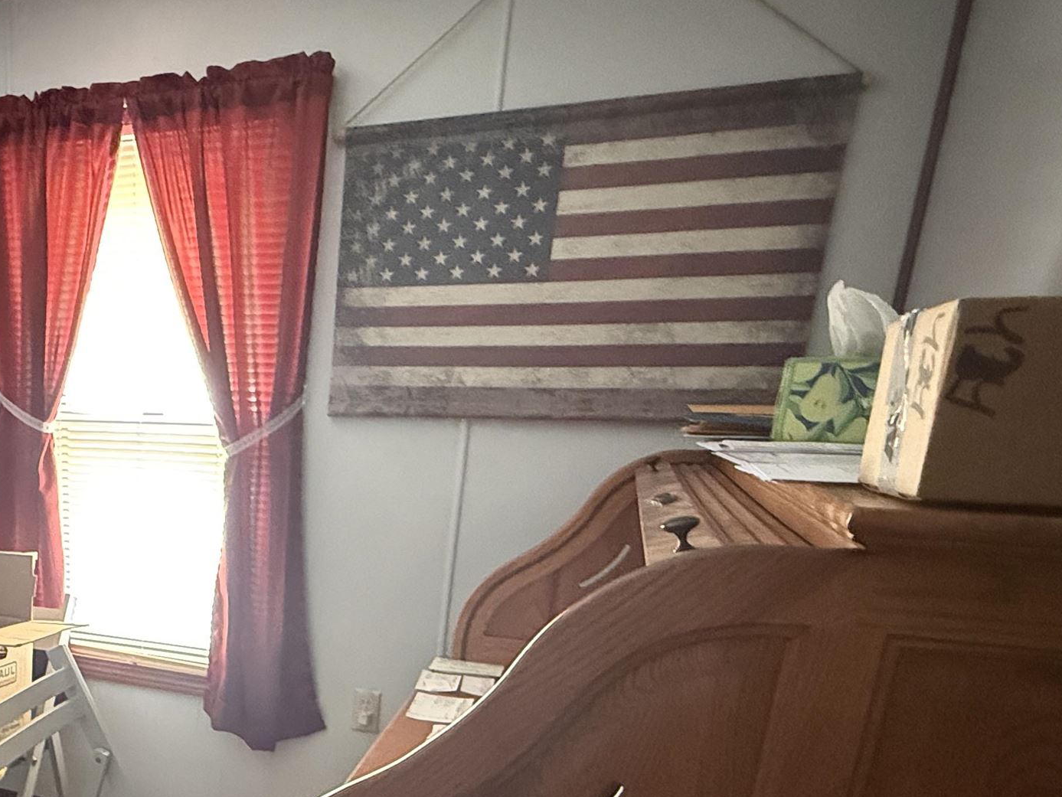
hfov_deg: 53.4
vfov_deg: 42.7
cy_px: 671
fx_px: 951
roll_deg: -0.6
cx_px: 173
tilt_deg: -16.2
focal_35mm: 31
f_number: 2.2
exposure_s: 1/60
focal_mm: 2.22
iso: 1250
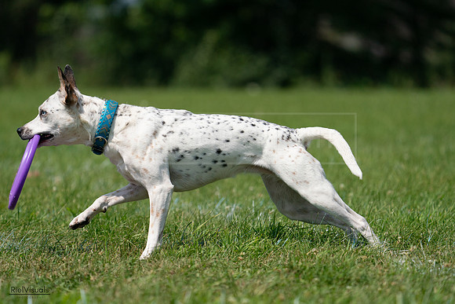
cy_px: 152
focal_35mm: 329
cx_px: 228
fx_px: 4159
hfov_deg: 6.3
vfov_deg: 4.2
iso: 400
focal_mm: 329
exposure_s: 1/4000
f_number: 6.3
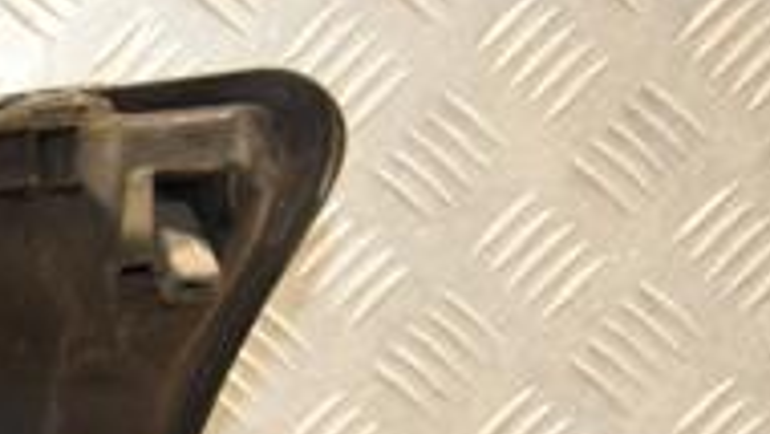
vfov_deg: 7.1
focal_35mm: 169
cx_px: -381
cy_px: 596
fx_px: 3451
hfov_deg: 12.1
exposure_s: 1/160
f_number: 5
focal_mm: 34
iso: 800
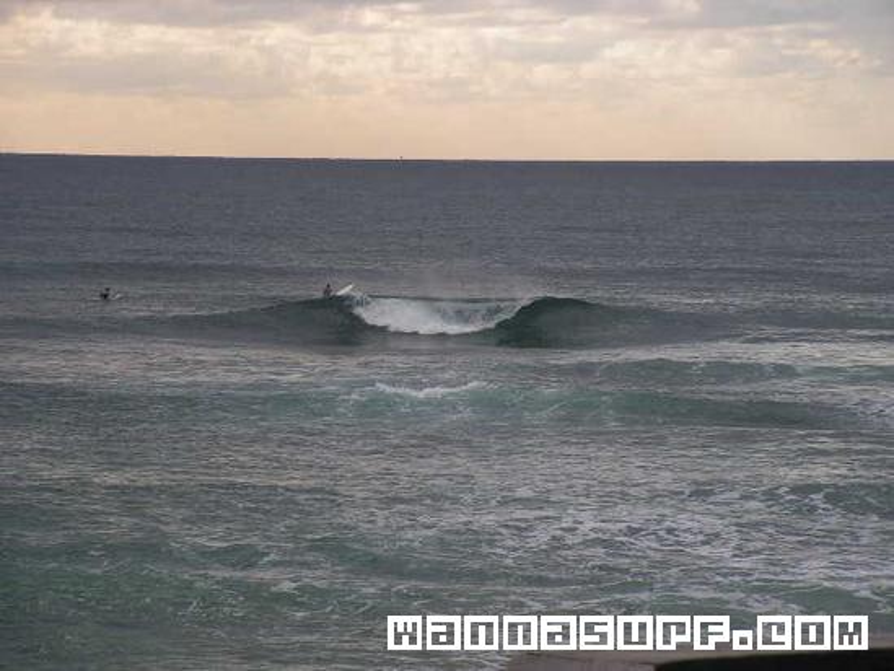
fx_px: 4107
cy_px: 336
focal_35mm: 159
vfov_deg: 9.3
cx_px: 447
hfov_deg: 12.4
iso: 64
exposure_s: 1/640
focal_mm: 26.5
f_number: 3.4
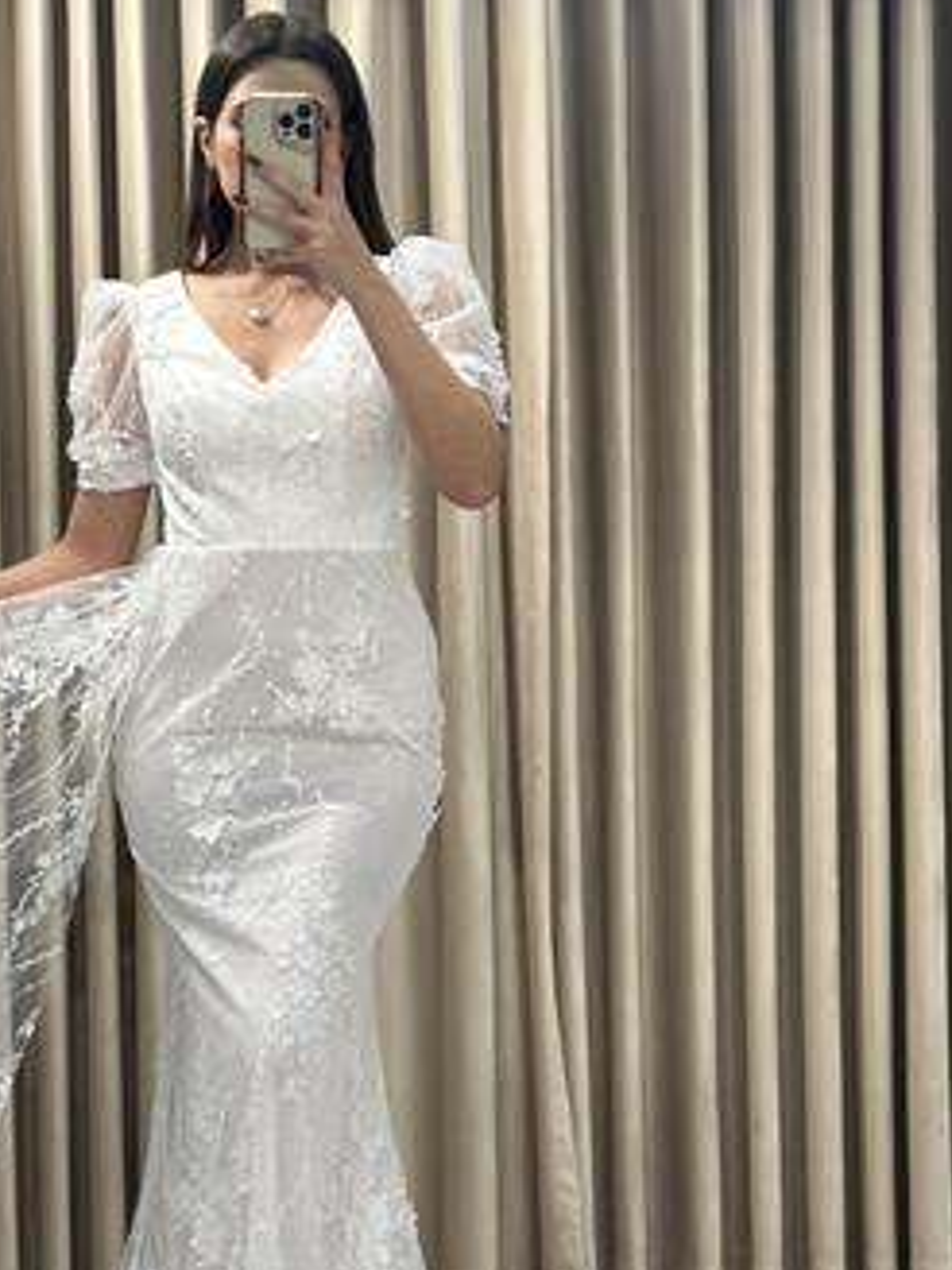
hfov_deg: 18.8
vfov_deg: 25.0
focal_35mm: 78
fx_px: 2860
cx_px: 263
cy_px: 718
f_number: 1.78
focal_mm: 6.86
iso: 64
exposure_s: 1/351
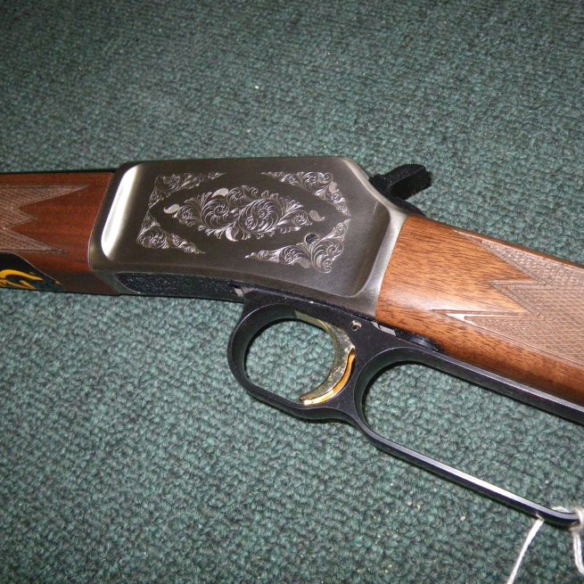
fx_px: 649
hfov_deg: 48.4
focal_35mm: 34
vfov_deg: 48.5
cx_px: 323
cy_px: 292
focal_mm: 5
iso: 400
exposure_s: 1/50
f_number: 4.2
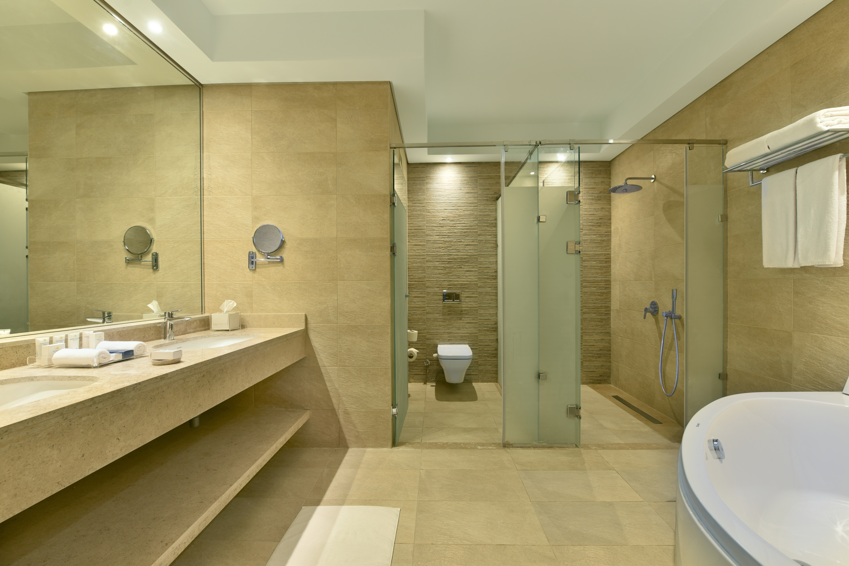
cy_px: 283
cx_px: 424
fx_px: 330
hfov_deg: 104.2
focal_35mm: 14
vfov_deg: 81.2
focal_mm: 14
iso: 100
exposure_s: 1/1.3
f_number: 6.3
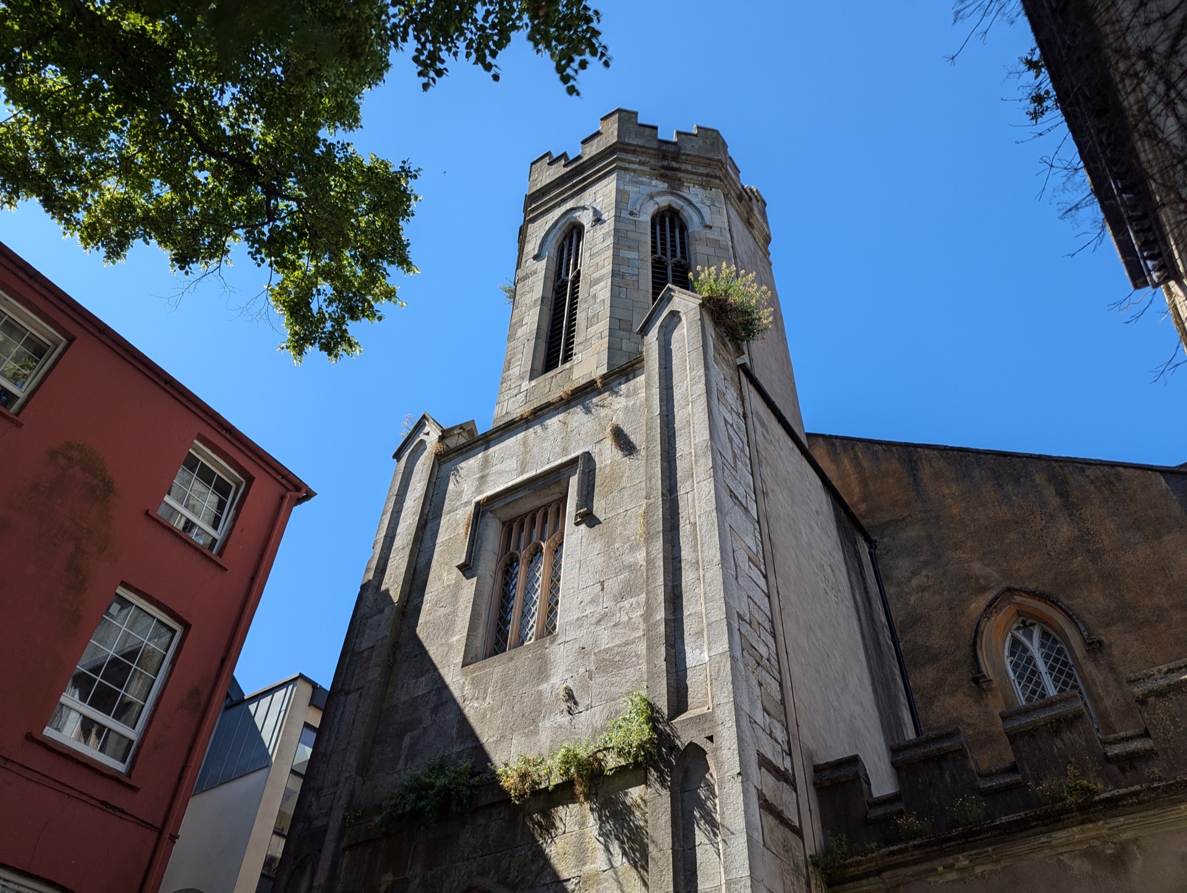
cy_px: 446
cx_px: 594
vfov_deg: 56.9
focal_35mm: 24
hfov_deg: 71.5
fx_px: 824
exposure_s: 1/1205
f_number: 1.85
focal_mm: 6.81
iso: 43
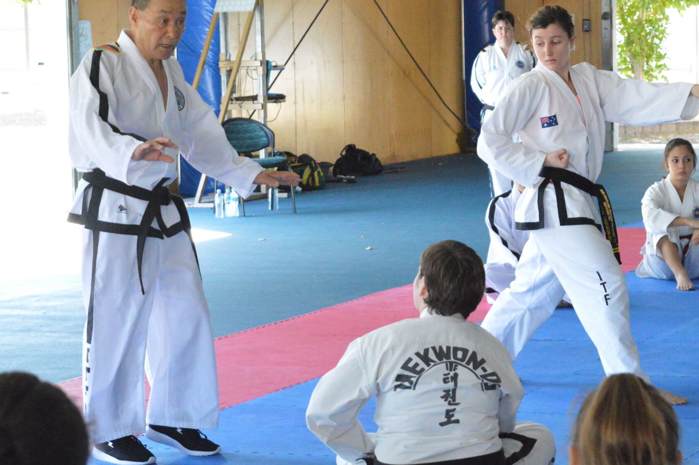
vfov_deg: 11.0
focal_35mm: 125
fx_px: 2420
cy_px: 221
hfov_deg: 16.4
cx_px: 453
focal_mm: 55
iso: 6400
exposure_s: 1/320
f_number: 5.6
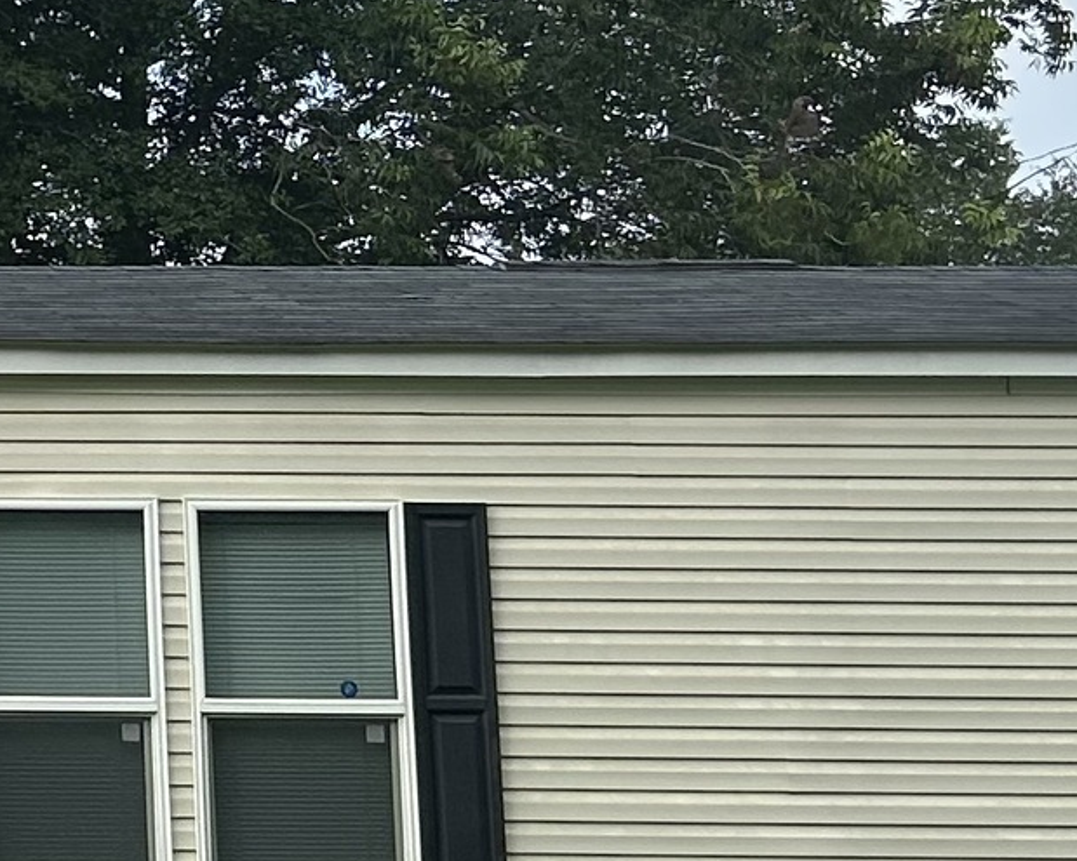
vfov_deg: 12.2
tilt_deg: +10.2
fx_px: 4016
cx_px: -633
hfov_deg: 14.1
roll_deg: -0.1
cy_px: 146
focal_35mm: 126
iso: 50
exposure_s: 1/2208
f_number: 1.5
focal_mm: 5.7
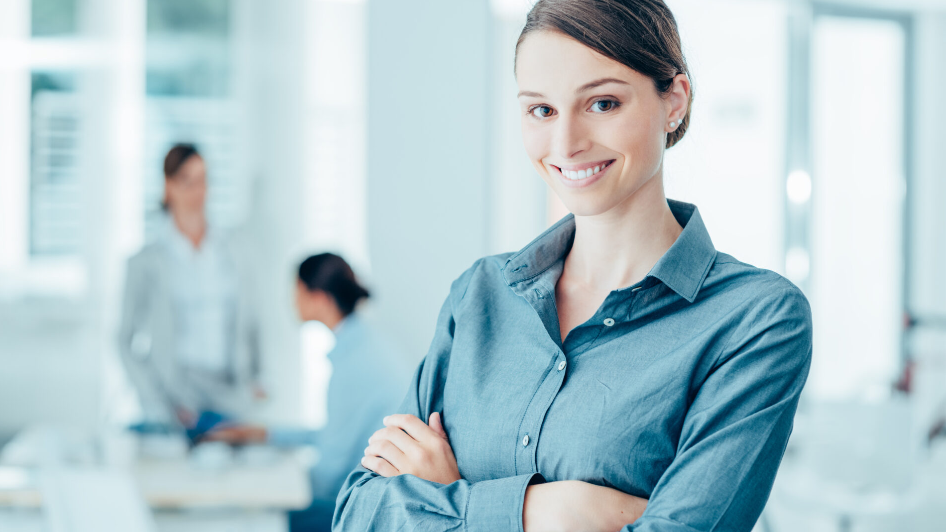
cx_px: 477
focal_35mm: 90
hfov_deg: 23.7
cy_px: 273
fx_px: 2258
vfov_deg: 13.4
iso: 160
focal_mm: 85
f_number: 3.2
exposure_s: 1/100
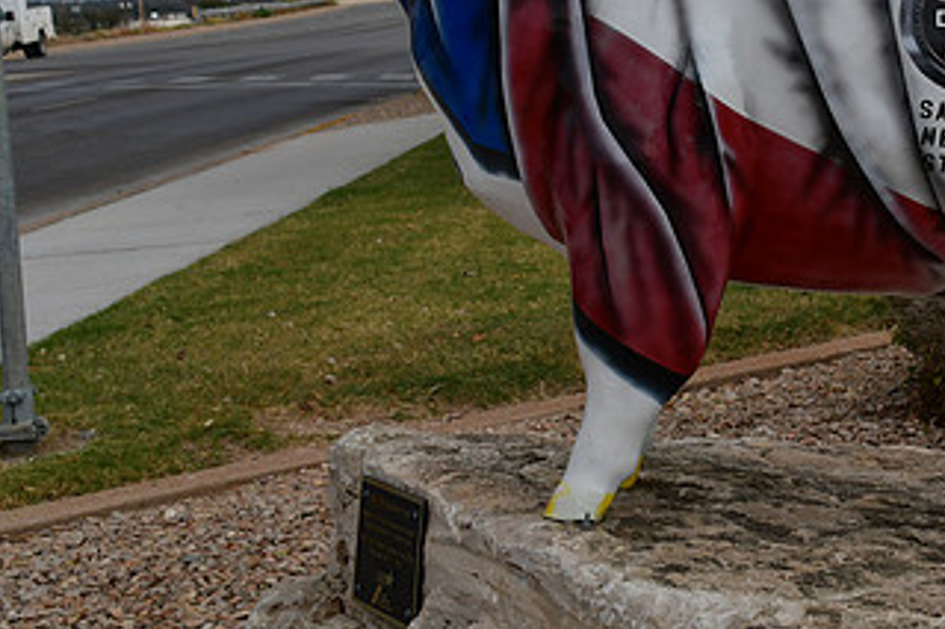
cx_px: 836
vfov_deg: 15.5
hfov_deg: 22.9
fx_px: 2282
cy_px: 93
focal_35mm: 87
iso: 400
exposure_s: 1/250
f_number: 10
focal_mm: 32
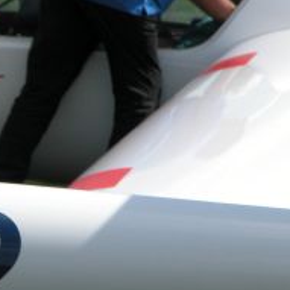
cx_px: -23
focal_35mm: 830
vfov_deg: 2.1
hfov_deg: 2.1
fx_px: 7867
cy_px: 70
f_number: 6.6
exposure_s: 1/416
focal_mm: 71.2
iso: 100
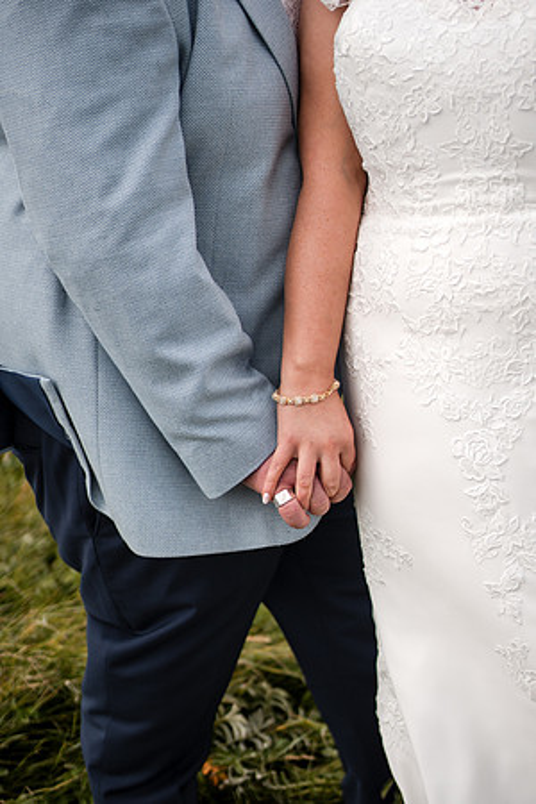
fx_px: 1161
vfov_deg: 38.2
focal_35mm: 52
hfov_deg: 26.0
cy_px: 402
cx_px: 268
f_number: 1.8
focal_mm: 35
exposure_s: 1/4000
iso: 100
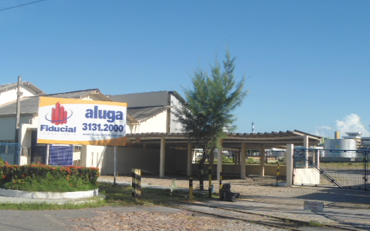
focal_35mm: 45
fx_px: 454
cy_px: 126
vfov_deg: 28.6
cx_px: 178
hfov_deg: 44.3
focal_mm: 6.7
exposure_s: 1/125
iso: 80
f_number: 9.2
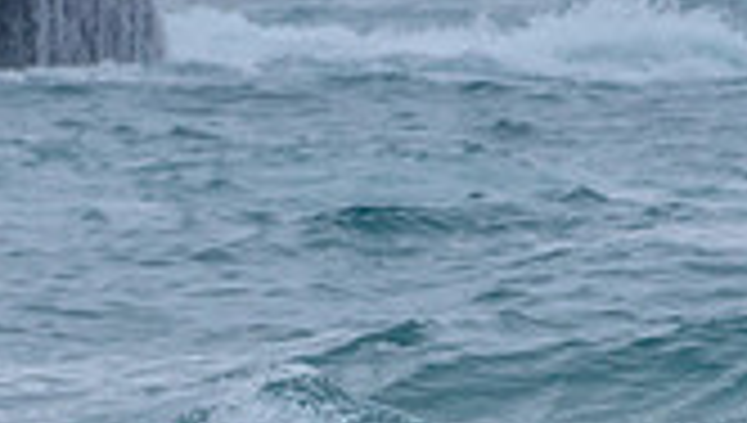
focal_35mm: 2238
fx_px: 44401
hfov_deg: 1.0
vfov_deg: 0.5
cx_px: -64
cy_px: 582
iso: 1400
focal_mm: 500
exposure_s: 1/2000
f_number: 5.6
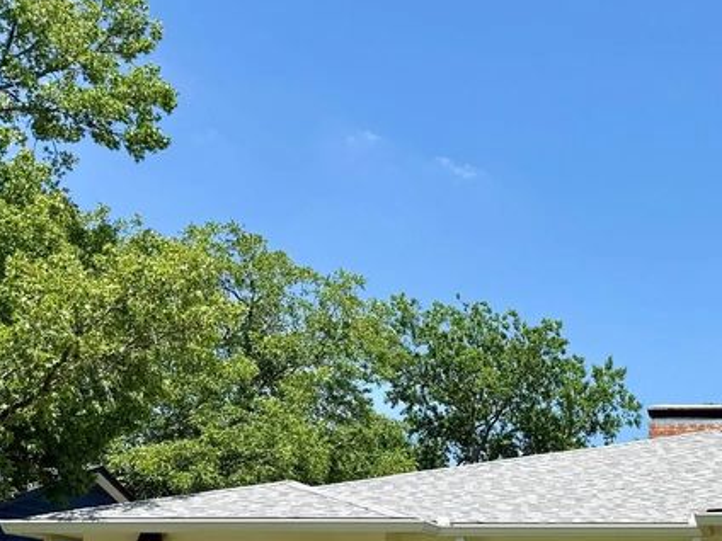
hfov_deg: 30.1
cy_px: 584
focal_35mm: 58
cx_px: 776
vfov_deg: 23.8
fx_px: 1210
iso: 80
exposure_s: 1/3584
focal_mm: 6.76
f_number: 1.78
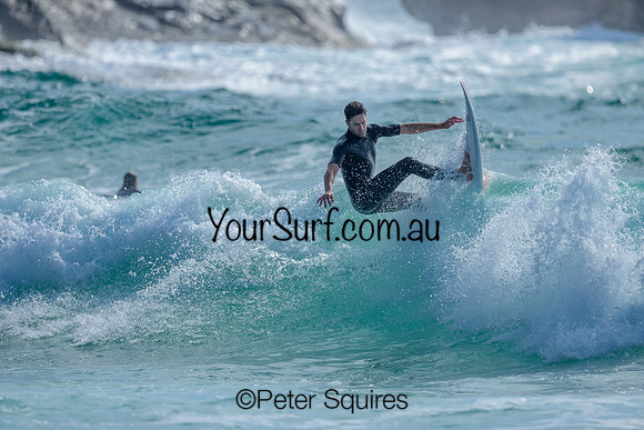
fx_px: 14314
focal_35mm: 800
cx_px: 322
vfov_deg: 1.7
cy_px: 215
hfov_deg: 2.6
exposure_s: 1/2000
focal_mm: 800
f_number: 6.3
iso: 160
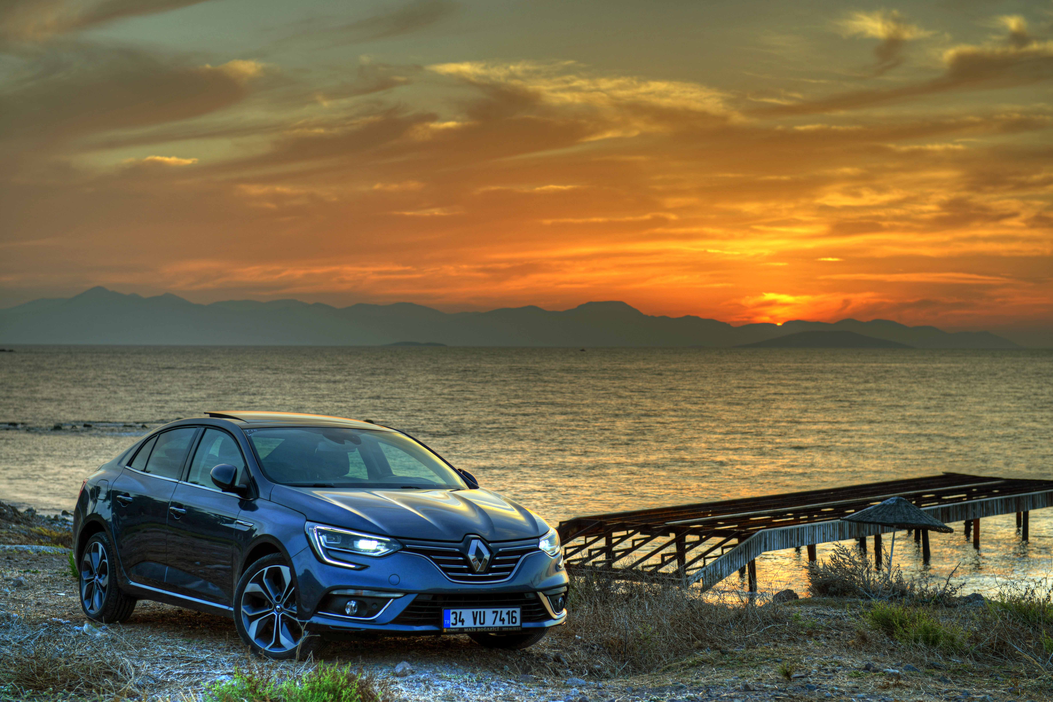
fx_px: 2047
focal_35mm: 70
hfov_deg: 28.8
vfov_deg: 19.5
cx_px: 526
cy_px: 351
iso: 100
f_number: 5
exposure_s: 1/200
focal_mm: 70
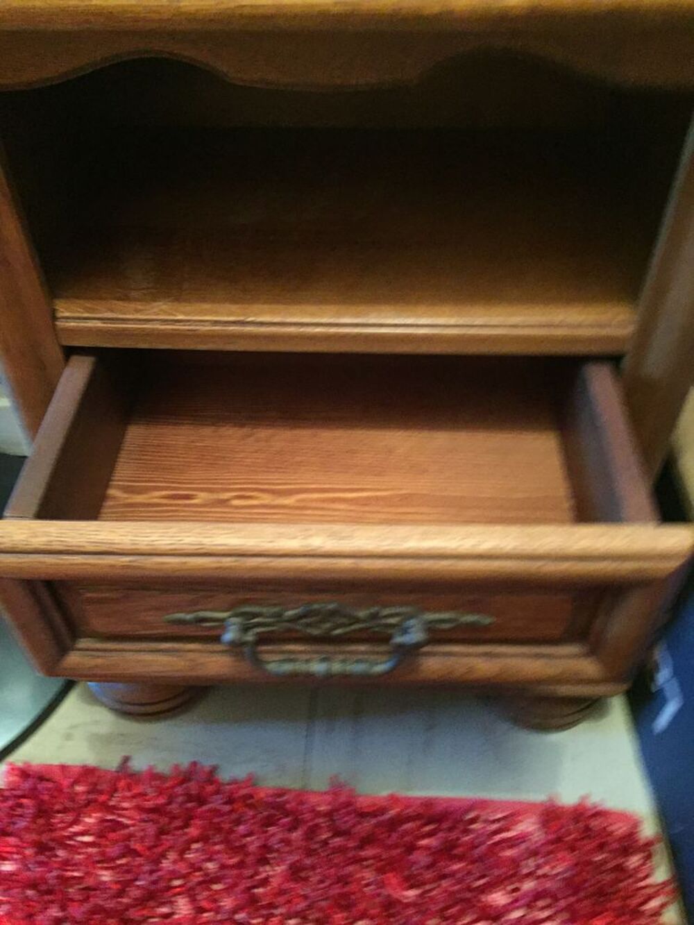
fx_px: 775
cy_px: 462
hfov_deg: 48.2
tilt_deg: -47.5
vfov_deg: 61.7
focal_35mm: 29
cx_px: 347
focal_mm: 4.15
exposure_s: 1/17
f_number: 2.2
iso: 400
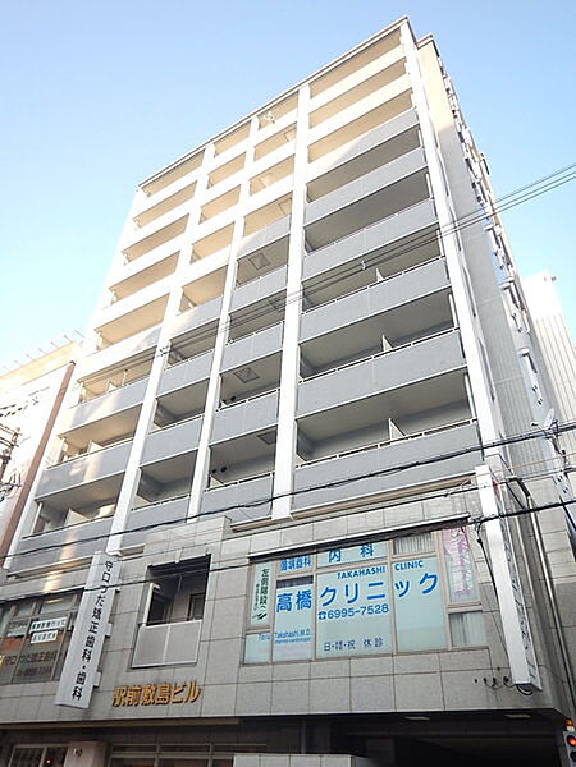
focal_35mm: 24
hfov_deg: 56.8
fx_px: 532
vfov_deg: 71.6
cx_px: 288
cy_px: 384
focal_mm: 4.3
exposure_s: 1/320
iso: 125
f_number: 2.8
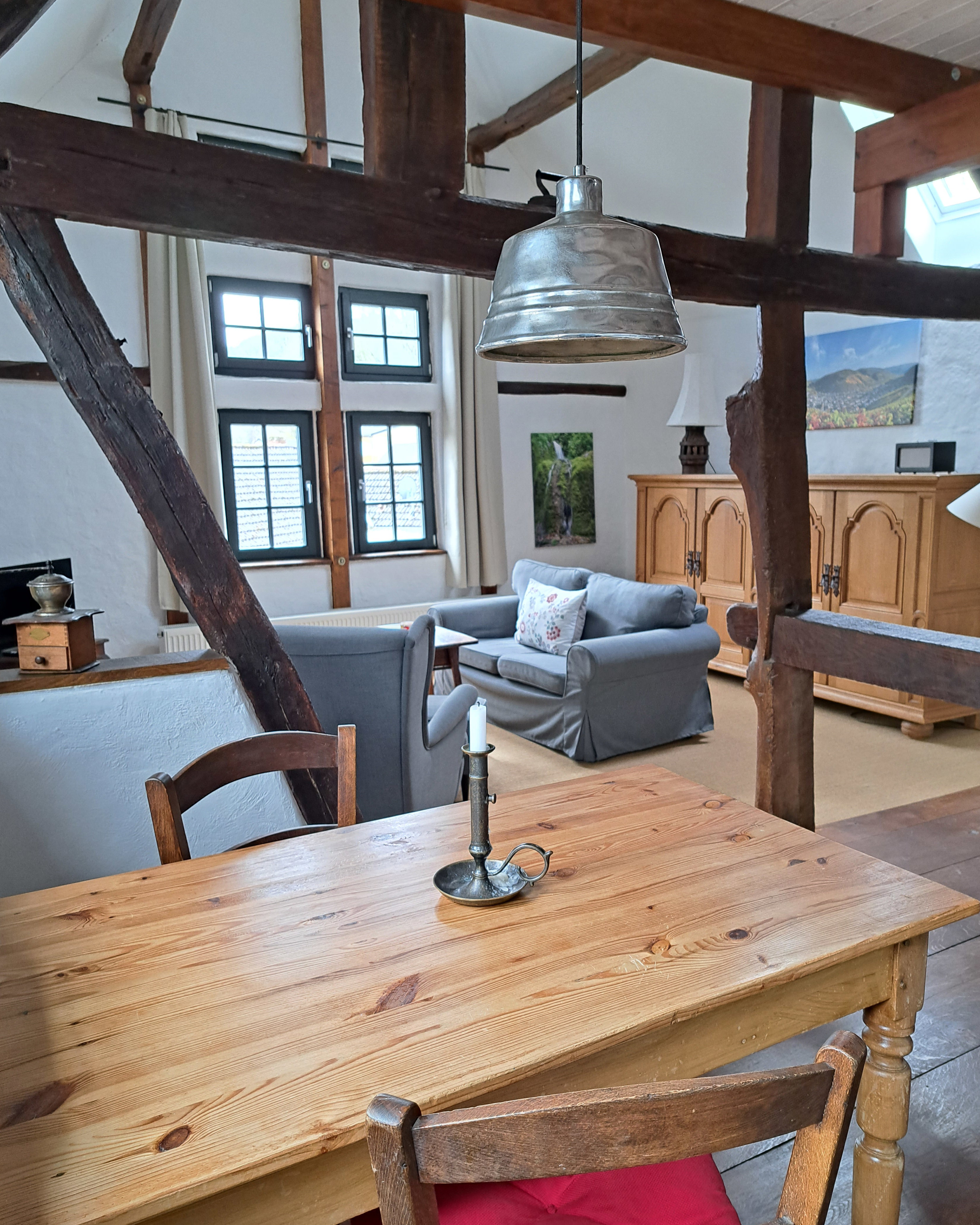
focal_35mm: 26
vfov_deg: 66.0
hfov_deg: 54.9
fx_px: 943
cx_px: 485
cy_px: 604
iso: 100
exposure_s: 1/50
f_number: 1.8
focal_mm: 5.23
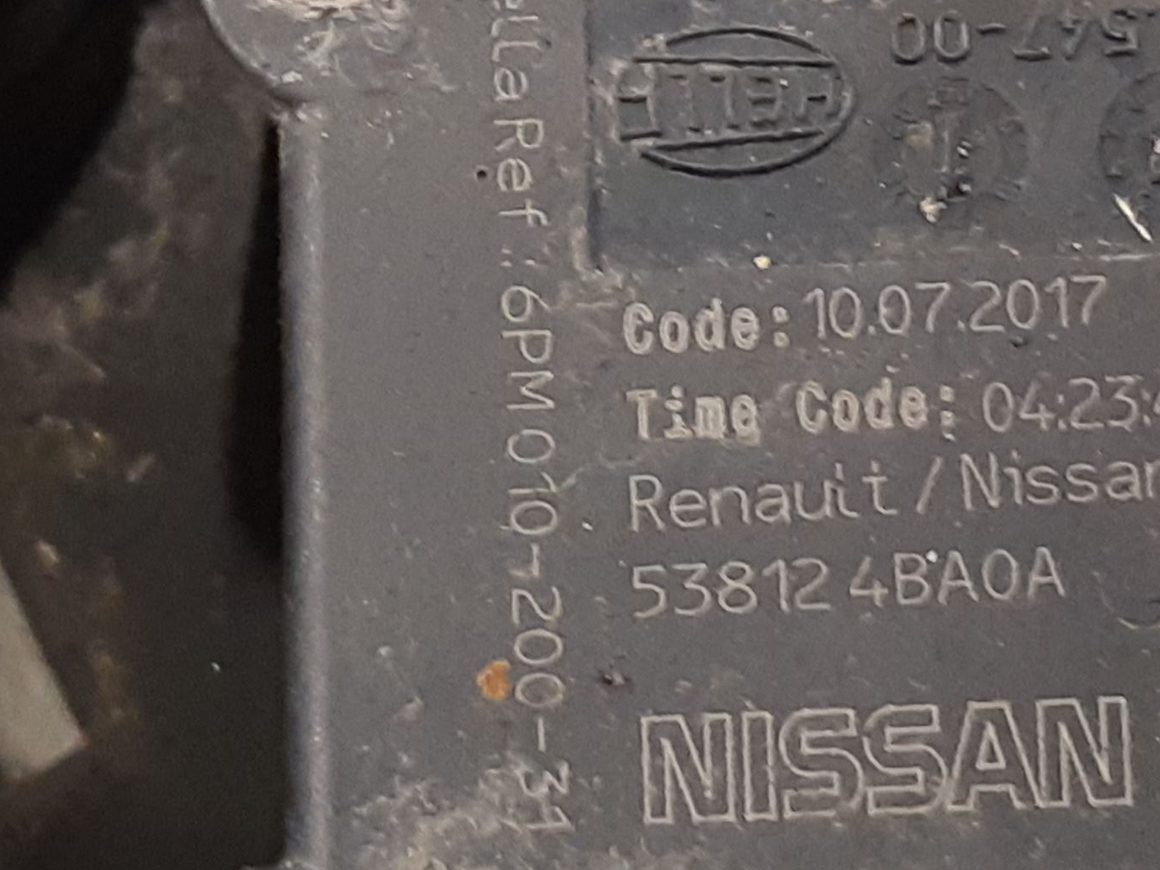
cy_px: 524
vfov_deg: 36.7
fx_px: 1307
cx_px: 819
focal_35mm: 39
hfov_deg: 46.7
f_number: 1.7
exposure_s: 1/25
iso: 250
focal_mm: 3.93
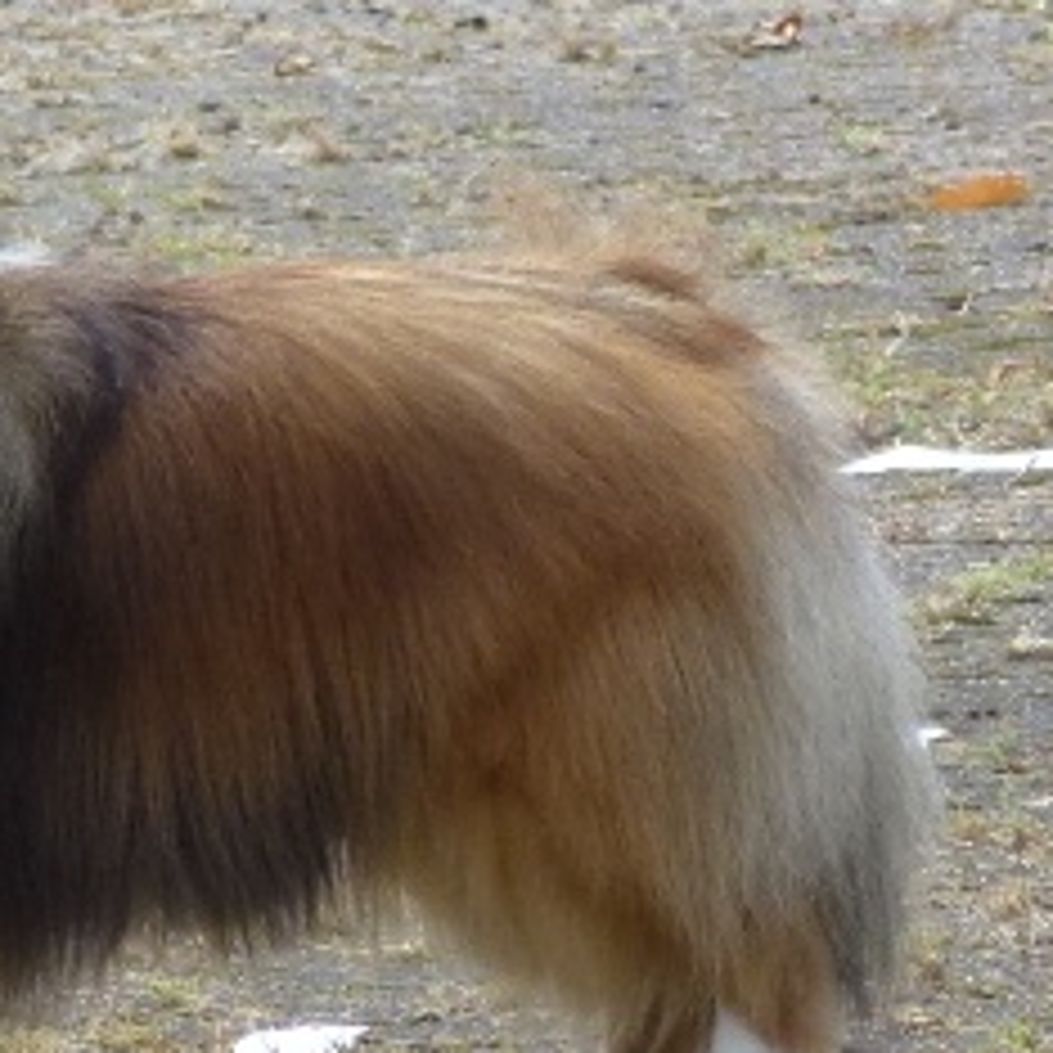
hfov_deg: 1.9
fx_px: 31903
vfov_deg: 1.9
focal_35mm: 927
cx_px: -288
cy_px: 216
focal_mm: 68.8
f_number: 5.9
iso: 100
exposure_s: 1/200
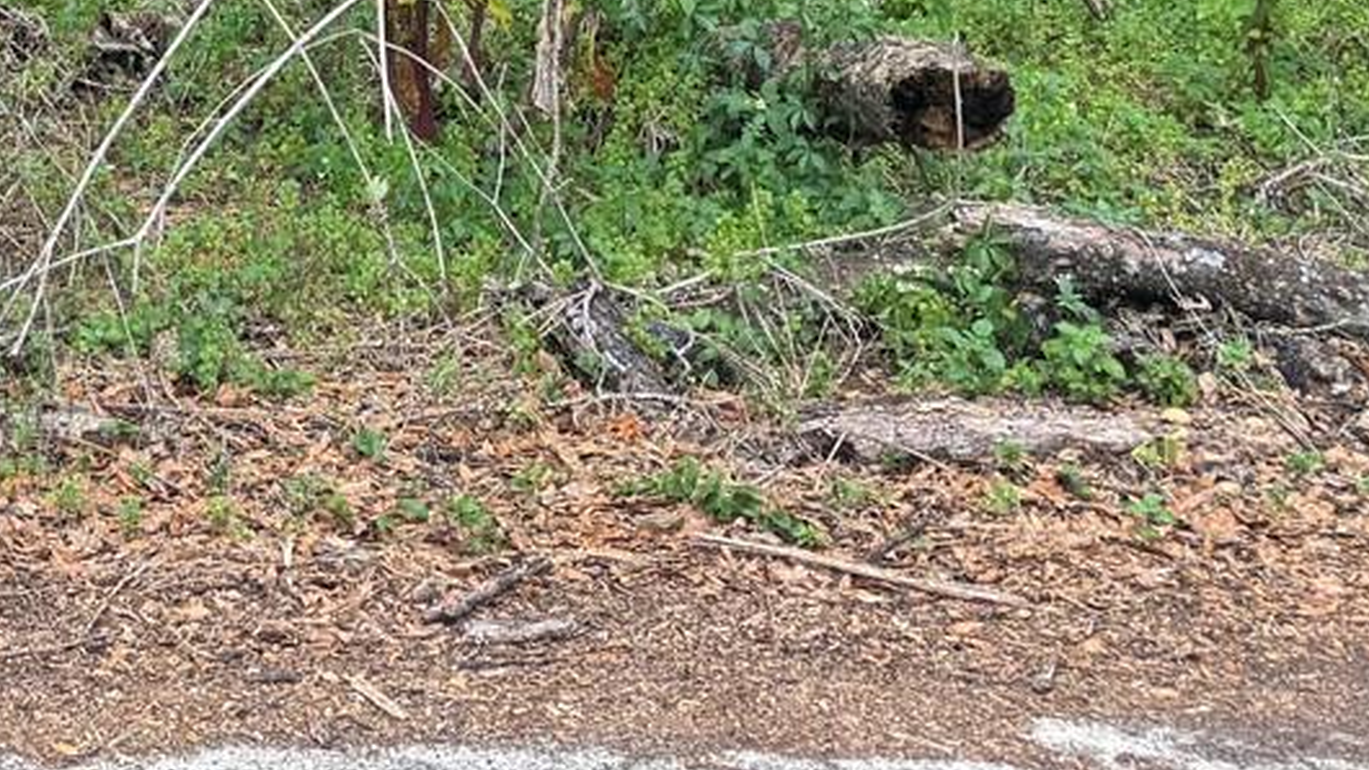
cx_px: -191
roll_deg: +0.3
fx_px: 2867
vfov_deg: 13.8
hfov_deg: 24.7
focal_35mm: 79
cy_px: -558
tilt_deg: +0.7
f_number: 1.78
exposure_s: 1/121
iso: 100
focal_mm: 6.76
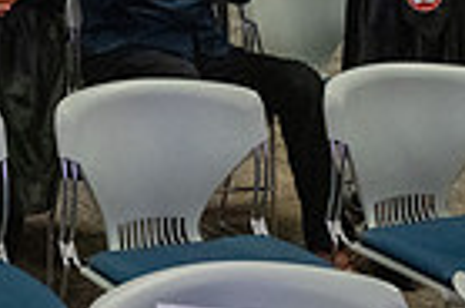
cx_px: -54
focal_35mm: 134
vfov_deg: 9.7
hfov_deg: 14.9
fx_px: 1727
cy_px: -219
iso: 10000
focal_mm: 32
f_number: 5.6
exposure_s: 1/200
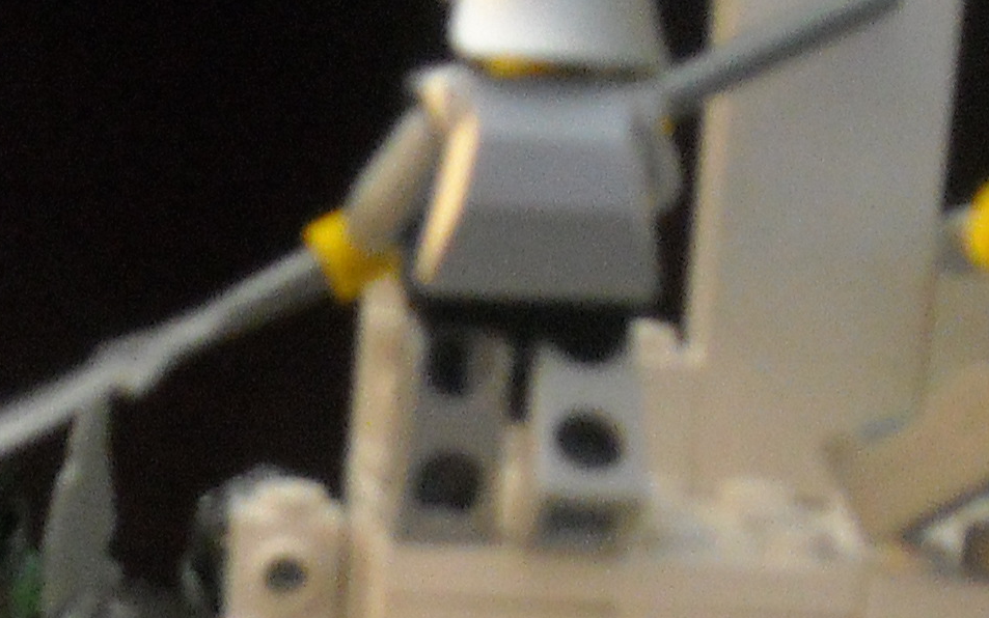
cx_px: -131
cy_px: 1052
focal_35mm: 127
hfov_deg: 15.9
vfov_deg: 9.9
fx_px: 3424
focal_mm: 5.7
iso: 400
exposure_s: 1/8
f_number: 2.8
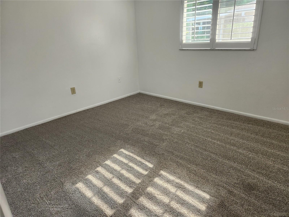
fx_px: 192
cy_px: 108
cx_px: 144
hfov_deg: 73.9
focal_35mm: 23
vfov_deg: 58.9
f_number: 1.8
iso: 200
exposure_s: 1/120
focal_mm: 5.4
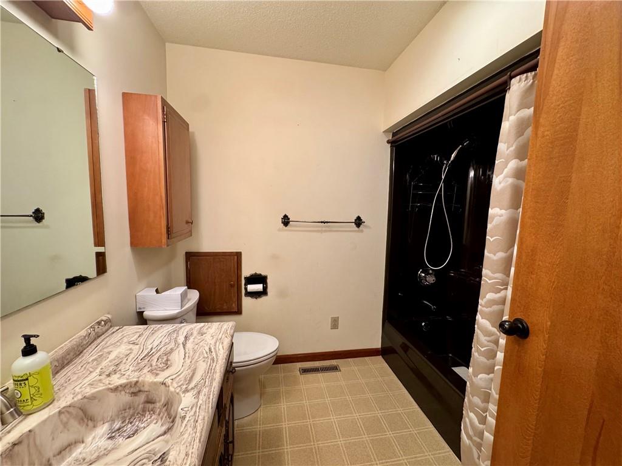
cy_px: 233
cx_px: 311
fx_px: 252
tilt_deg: -7.0
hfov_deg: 102.1
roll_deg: -1.8
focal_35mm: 14
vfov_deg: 85.7
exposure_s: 1/120
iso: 250
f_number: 2.2
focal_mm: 2.22
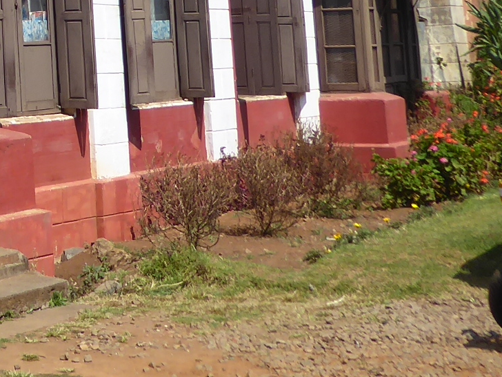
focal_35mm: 102
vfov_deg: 13.7
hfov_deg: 17.6
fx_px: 1479
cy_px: -164
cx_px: -213
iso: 80
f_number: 3.5
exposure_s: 1/800
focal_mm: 5
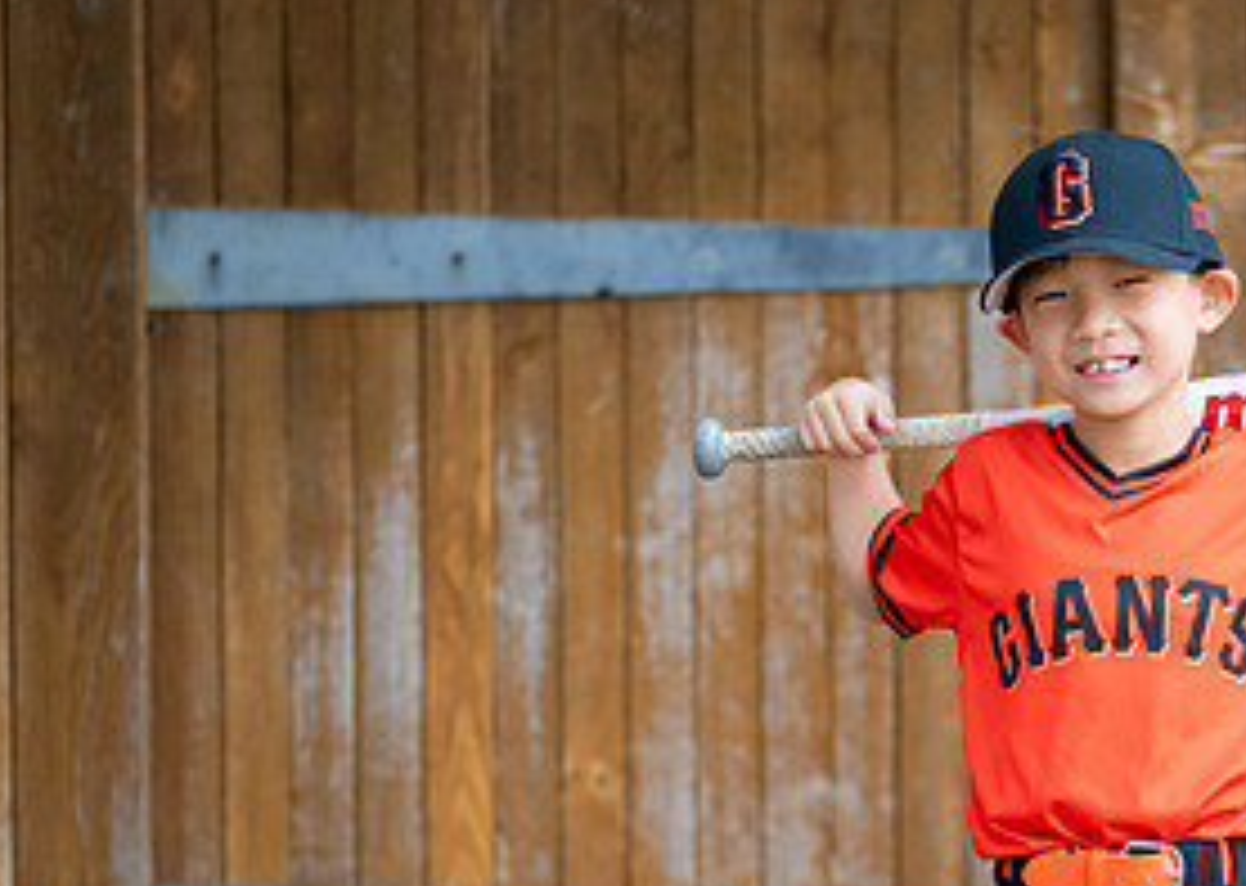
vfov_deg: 10.7
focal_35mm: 134
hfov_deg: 14.9
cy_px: 734
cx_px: 1071
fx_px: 4735
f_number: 1.2
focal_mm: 50
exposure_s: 1/640
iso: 500
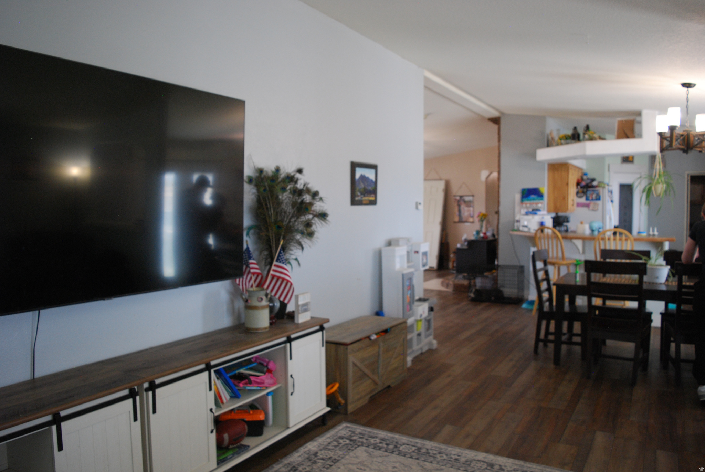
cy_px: 236
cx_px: 352
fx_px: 529
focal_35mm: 27
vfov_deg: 48.1
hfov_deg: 67.3
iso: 500
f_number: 3.5
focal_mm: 18
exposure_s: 1/30
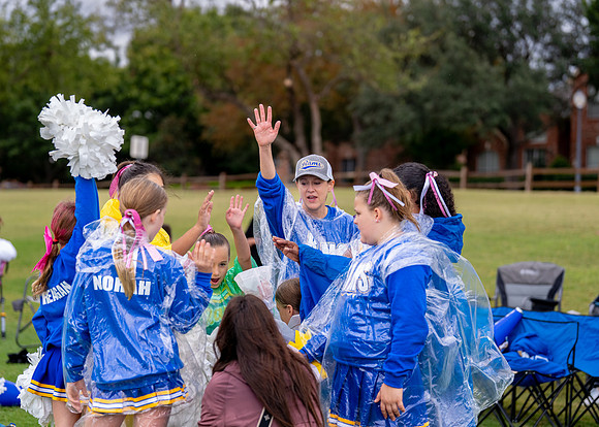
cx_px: 269
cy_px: 213
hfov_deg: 19.8
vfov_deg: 14.2
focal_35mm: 101
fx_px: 1717
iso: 500
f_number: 2.8
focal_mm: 92
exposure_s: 1/1250
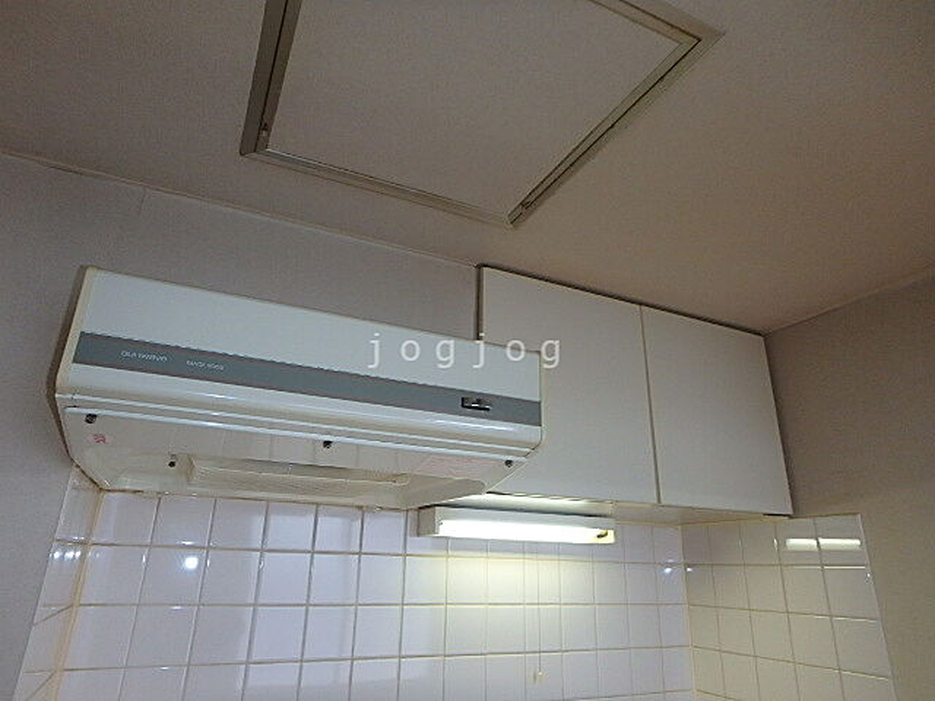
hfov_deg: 79.0
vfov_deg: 63.4
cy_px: 350
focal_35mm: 21
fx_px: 567
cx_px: 468
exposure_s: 1/30
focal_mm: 3.7
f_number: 3.5
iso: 400
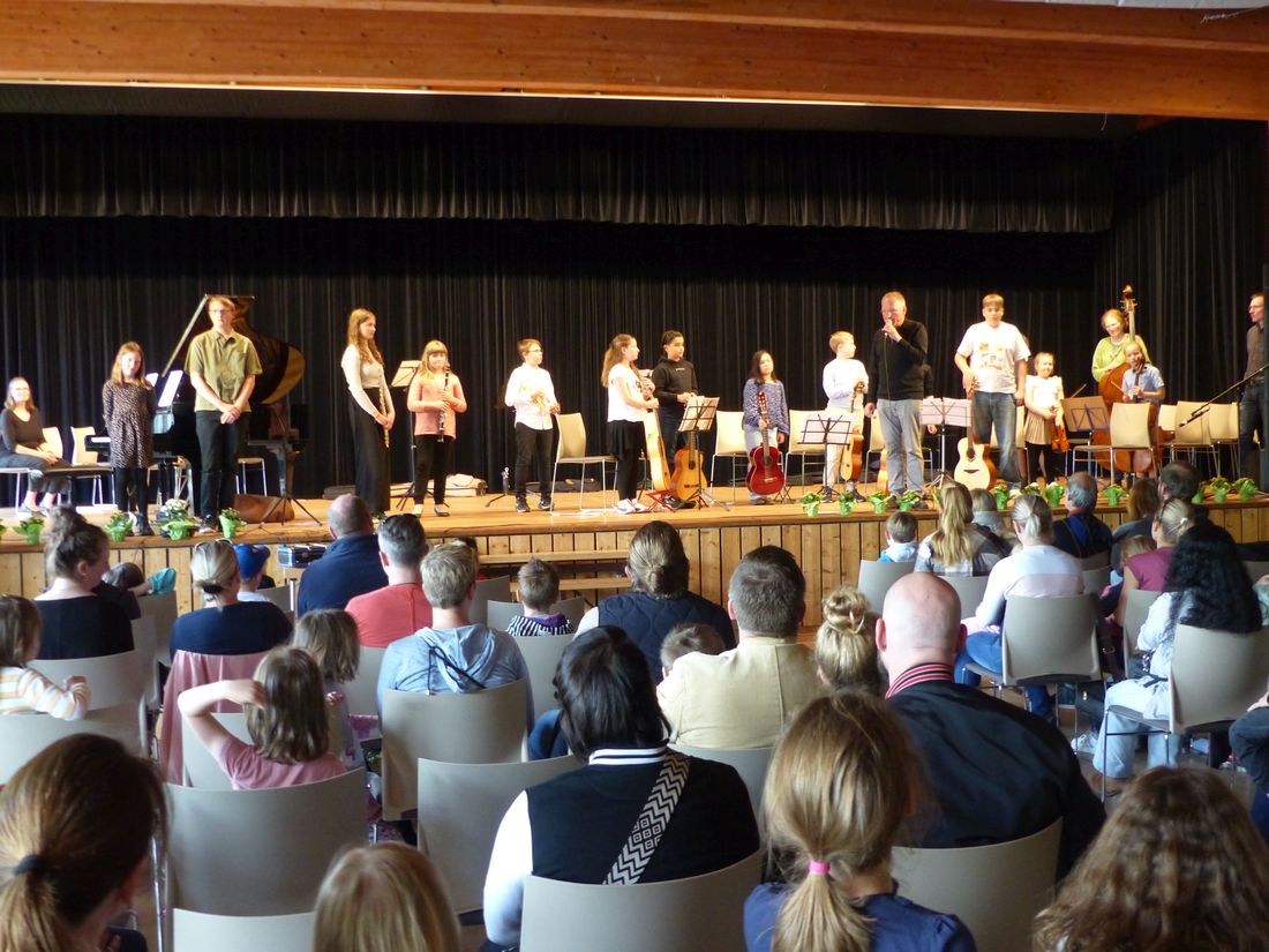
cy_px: 476
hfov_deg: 44.8
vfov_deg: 34.3
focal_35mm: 42
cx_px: 634
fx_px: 1540
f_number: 2.8
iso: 400
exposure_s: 1/15
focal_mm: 7.6
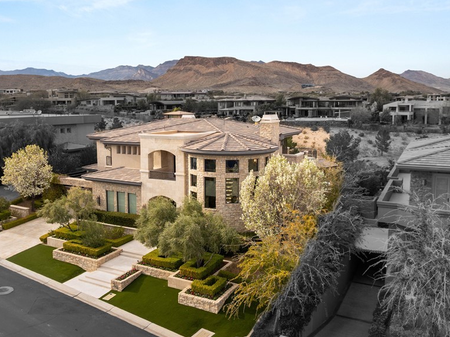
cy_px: 148
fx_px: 416
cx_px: 189
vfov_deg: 44.0
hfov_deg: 56.6
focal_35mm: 32
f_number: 2.8
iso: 210
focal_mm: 12.29
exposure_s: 1/1250
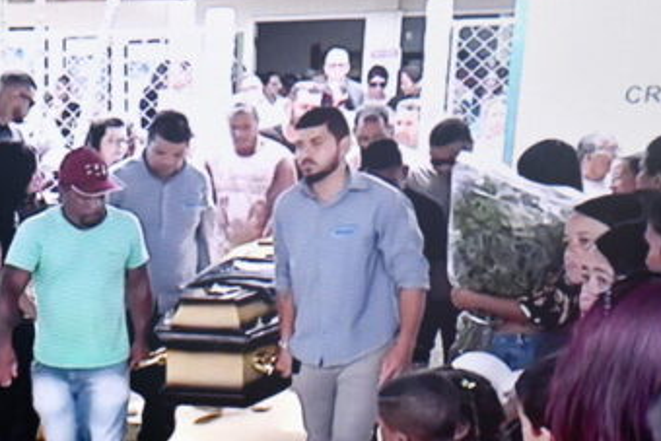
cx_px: 175
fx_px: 2921
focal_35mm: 159
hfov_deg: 12.9
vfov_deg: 8.6
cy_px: 302
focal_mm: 60
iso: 2200
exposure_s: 1/125
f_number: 5
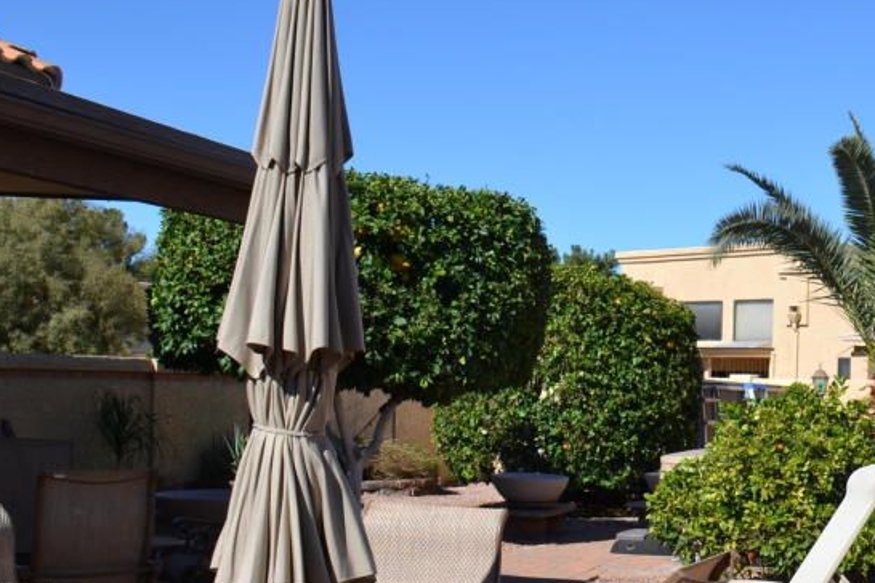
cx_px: 607
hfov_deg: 34.6
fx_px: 1385
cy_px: 399
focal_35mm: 57
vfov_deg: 23.6
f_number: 8
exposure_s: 1/250
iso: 100
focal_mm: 18
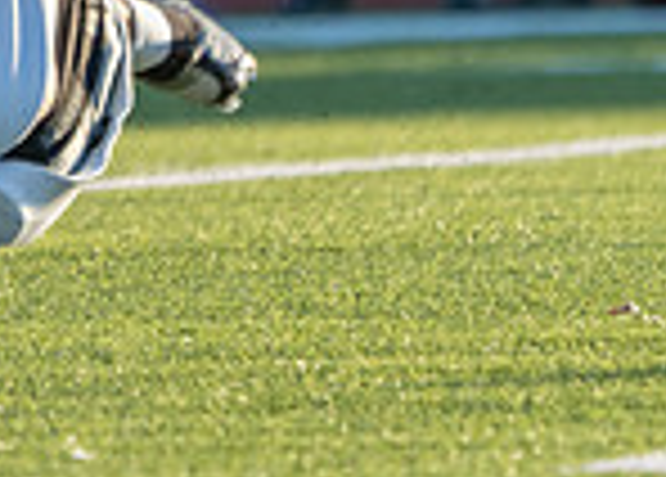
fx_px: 26600
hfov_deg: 1.4
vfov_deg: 1.0
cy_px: -338
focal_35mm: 1405
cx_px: -674
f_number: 5.6
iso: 500
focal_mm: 291
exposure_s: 1/1250
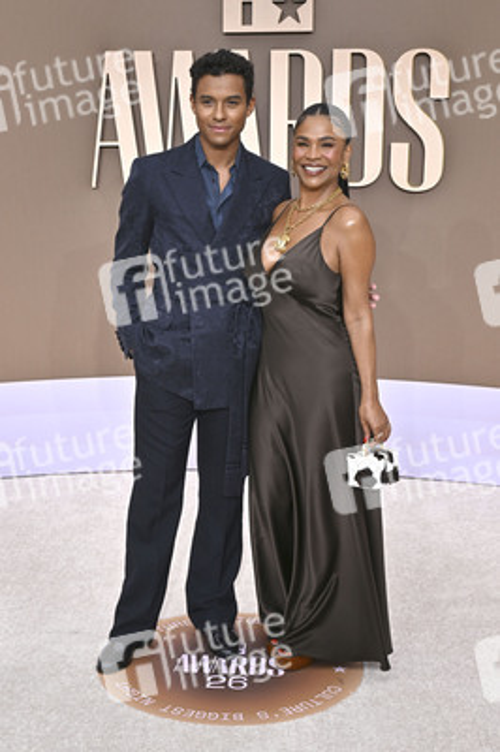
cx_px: 250
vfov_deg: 41.1
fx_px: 1002
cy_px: 376
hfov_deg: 28.0
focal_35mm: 48
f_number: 9
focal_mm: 48
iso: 400
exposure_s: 1/320
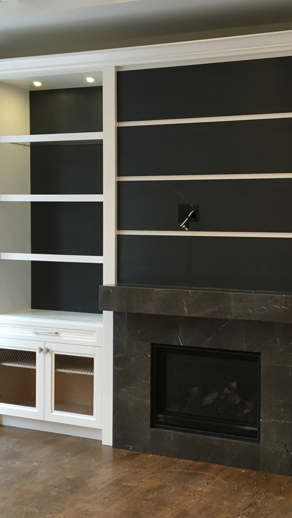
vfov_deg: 43.7
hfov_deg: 24.7
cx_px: 263
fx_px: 647
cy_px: 266
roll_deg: +0.1
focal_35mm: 47
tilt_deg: -3.8
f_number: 2.2
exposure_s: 1/30
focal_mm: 4.15
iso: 80
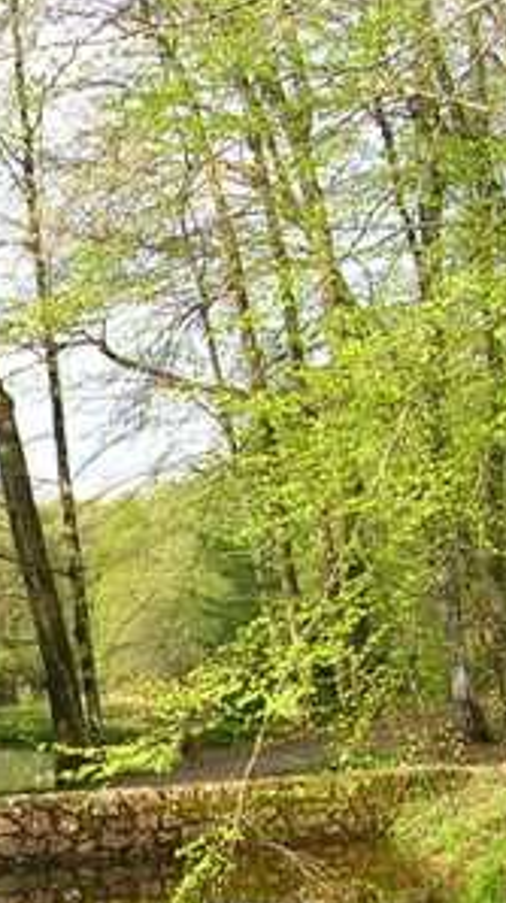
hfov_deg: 13.2
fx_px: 2129
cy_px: 694
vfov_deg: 23.7
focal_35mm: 89
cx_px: -88
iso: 50
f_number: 2.8
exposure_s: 1/256
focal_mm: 5.8
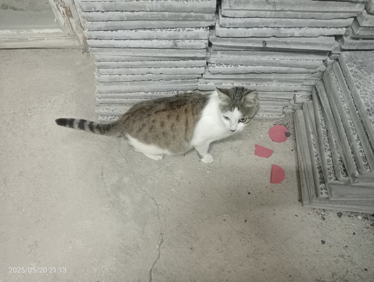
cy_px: 141
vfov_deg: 49.9
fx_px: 303
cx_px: 187
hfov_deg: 63.4
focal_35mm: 28
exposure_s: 1/25
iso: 2343
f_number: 1.8
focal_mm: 4.04
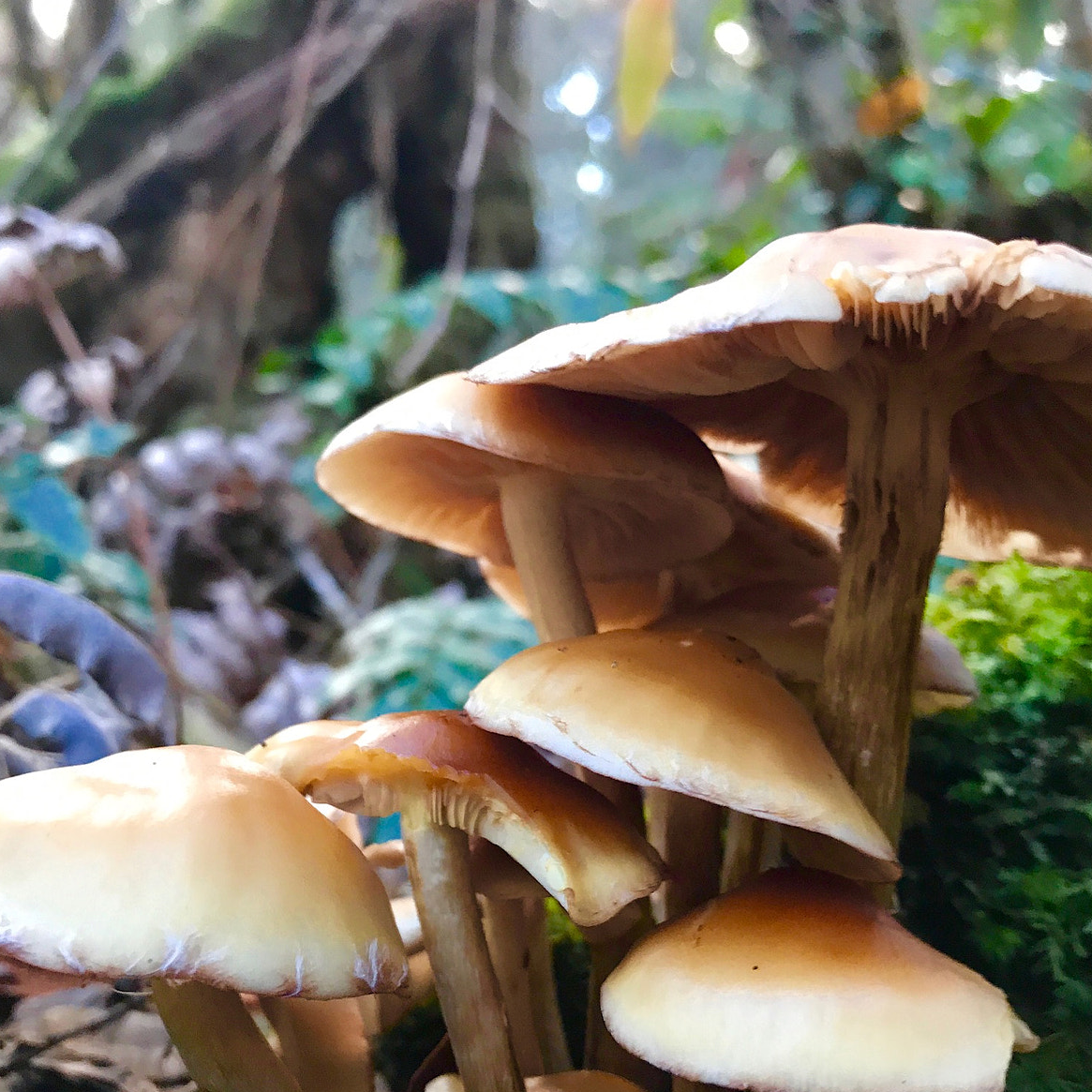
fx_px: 1213
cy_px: 675
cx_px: 544
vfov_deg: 48.1
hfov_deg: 48.5
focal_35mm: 34
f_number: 1.8
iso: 64
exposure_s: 1/17
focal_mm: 3.99
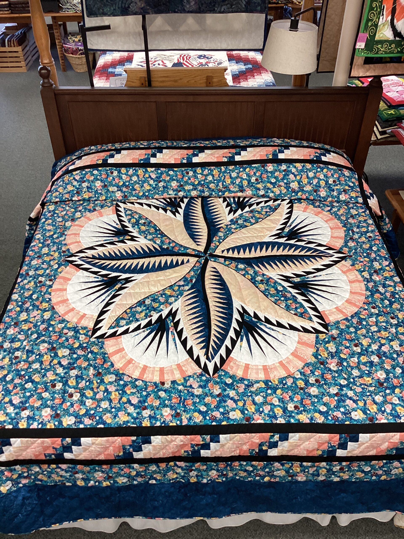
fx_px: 482
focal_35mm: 31
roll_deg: -1.0
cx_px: 202
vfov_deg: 58.4
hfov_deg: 45.4
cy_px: 270
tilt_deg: -41.7
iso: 100
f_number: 2.4
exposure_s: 1/60
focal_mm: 3.3
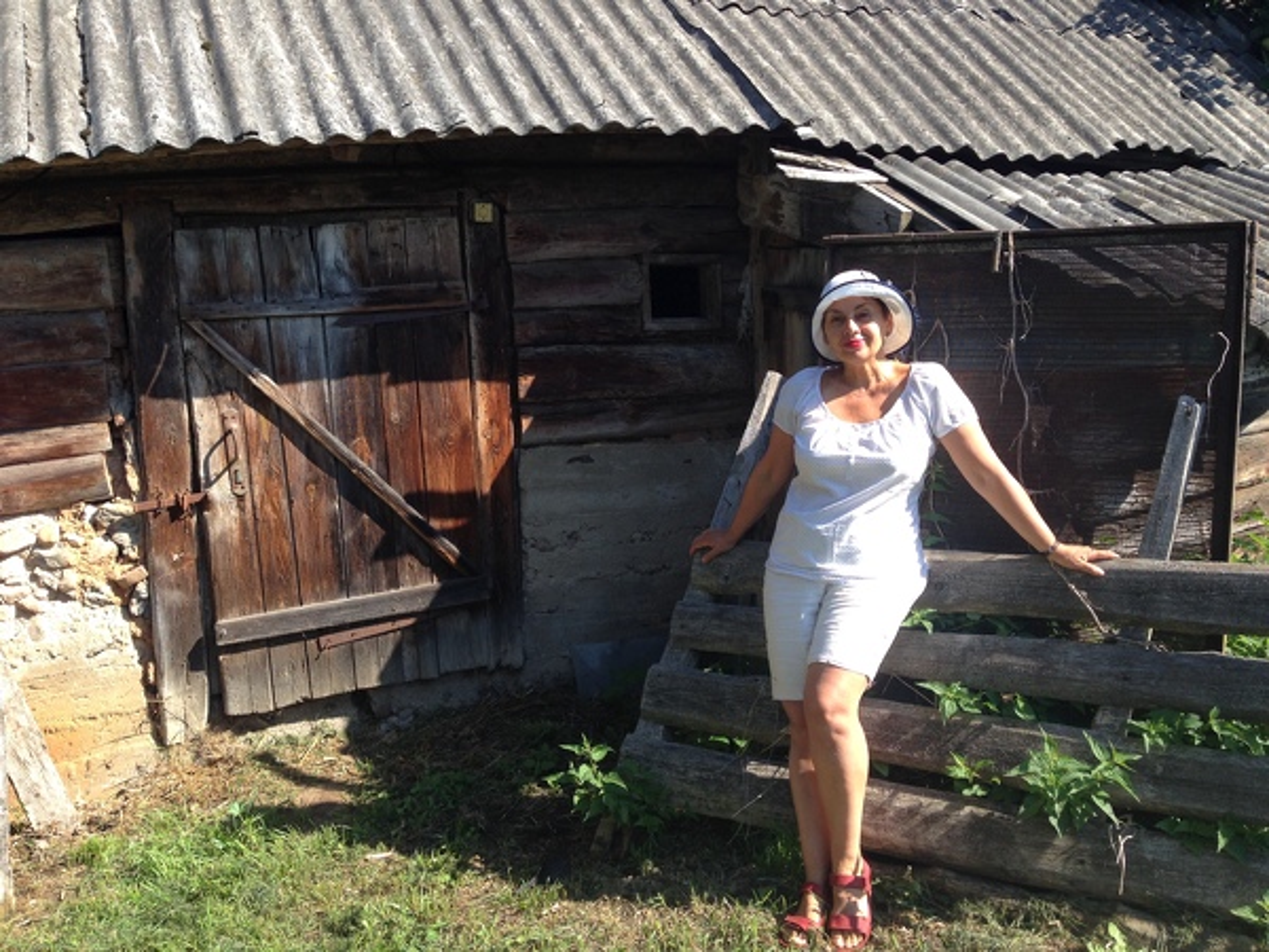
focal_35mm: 33
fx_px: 1210
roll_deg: +1.4
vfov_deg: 42.9
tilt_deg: -9.8
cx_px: 634
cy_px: 476
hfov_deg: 55.4
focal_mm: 4.12
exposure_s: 1/497
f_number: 2.4
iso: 50
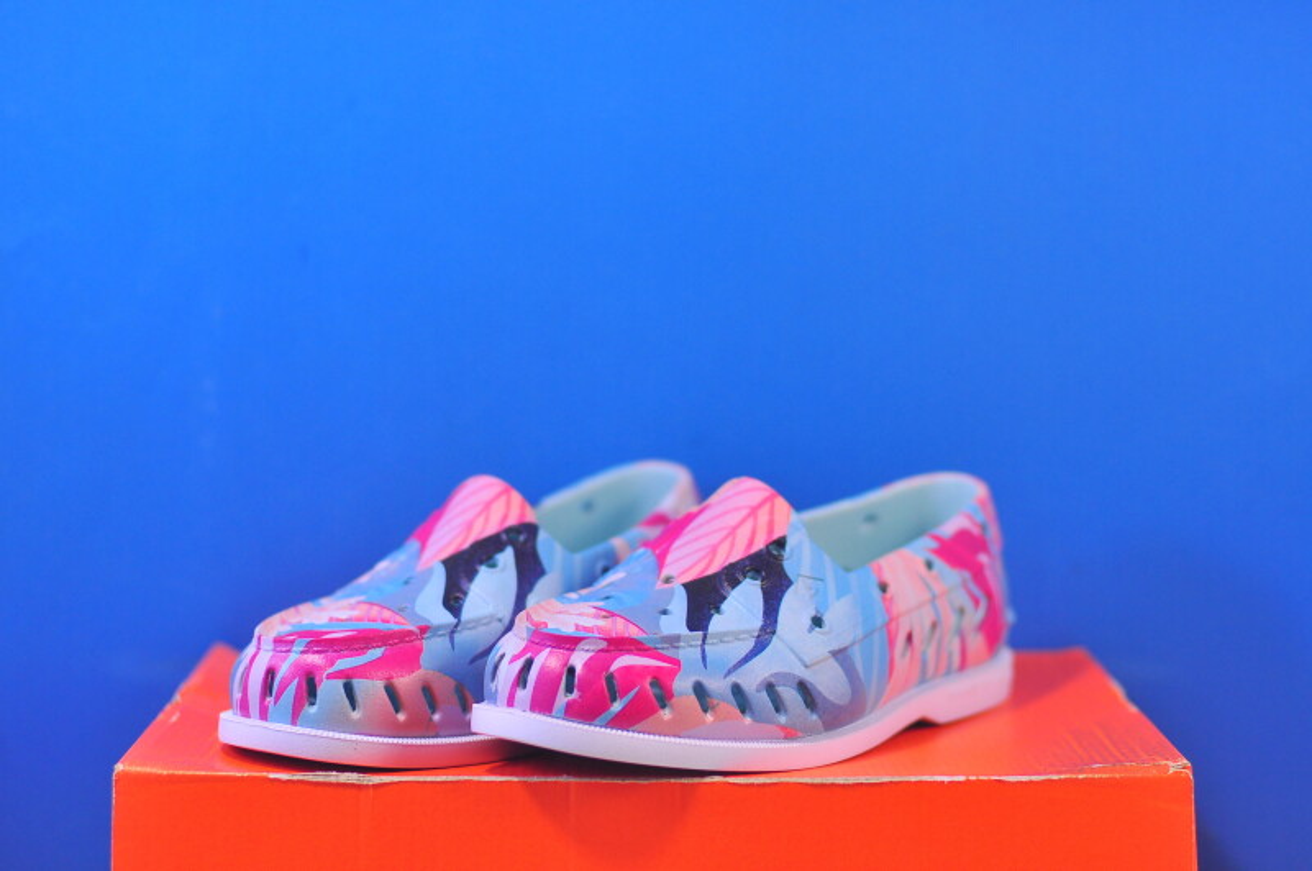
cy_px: 436
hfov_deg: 27.0
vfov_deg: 18.1
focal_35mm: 75
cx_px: 656
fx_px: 2729
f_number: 2.2
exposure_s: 1/320
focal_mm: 50
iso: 250
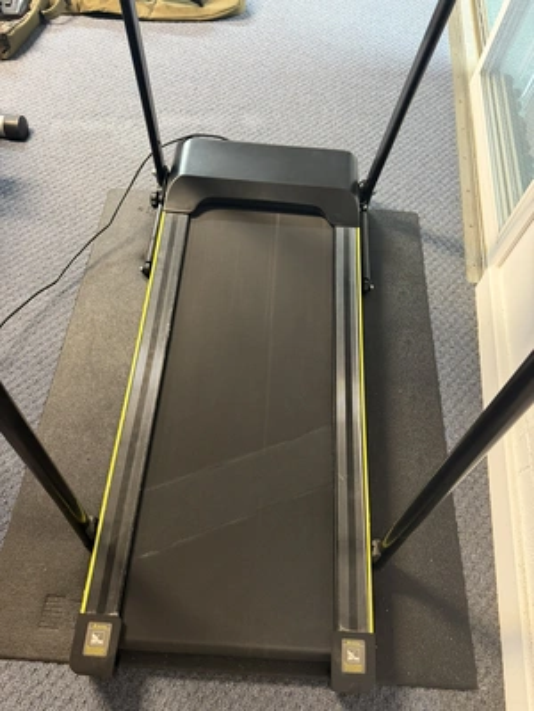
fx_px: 494
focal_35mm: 24
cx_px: 267
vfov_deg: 71.6
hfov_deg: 56.8
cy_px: 356
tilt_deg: -59.1
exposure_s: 1/40
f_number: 1.78
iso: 640
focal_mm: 6.76
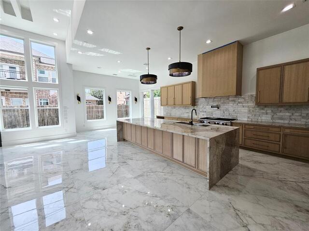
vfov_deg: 89.9
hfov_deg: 106.2
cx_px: 154
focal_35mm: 13
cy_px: 116
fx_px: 116
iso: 32
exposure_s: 1/132
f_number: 2.2
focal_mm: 1.74
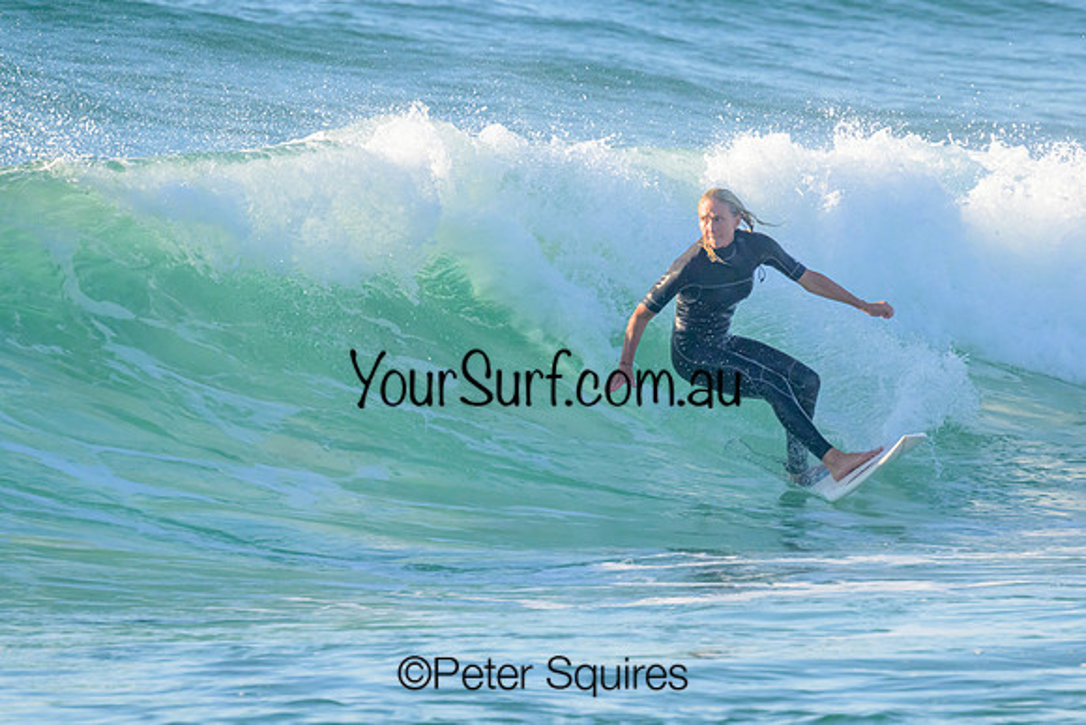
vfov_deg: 1.6
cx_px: 524
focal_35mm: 852
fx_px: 25702
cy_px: 326
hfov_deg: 2.4
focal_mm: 660
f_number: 11
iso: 1800
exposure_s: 1/2000
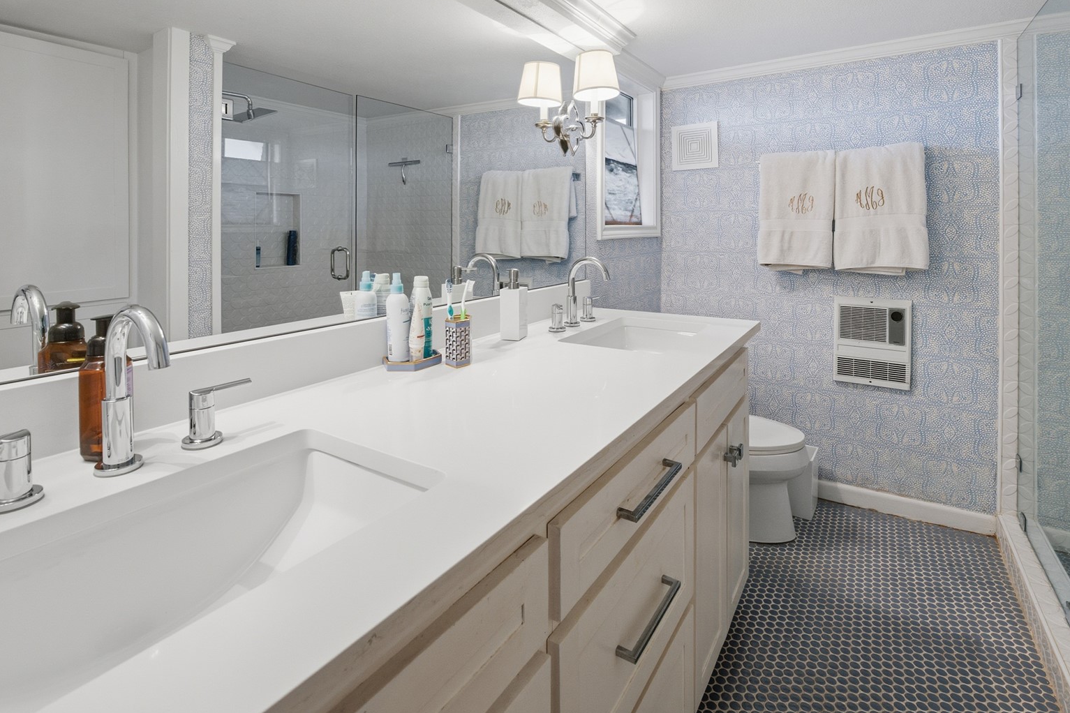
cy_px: 232
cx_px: 552
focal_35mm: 17
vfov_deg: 68.3
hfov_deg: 93.2
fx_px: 505
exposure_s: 1/100
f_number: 8
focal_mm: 12
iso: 400
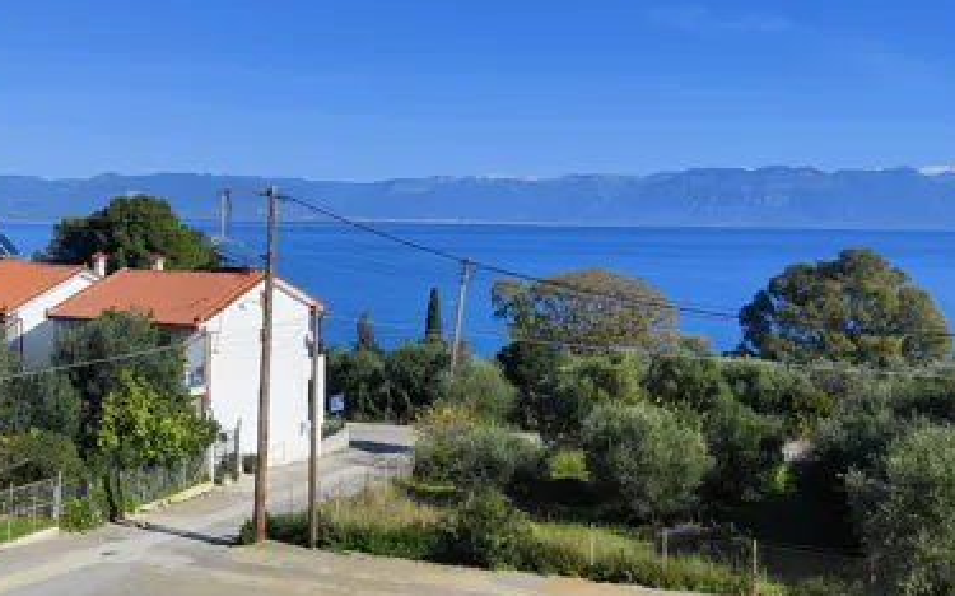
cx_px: 364
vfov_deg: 32.6
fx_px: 1015
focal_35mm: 39
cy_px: 239
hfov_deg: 50.0
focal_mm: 5.4
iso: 50
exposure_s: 1/5702
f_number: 1.8
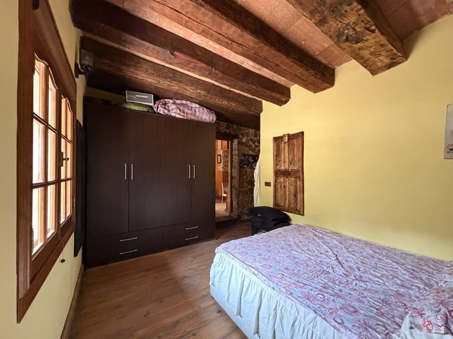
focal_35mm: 14
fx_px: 183
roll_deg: +0.5
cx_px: 226
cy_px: 170
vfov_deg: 85.6
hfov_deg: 102.1
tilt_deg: +0.9
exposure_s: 1/60
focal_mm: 2.22
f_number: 2.2
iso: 640
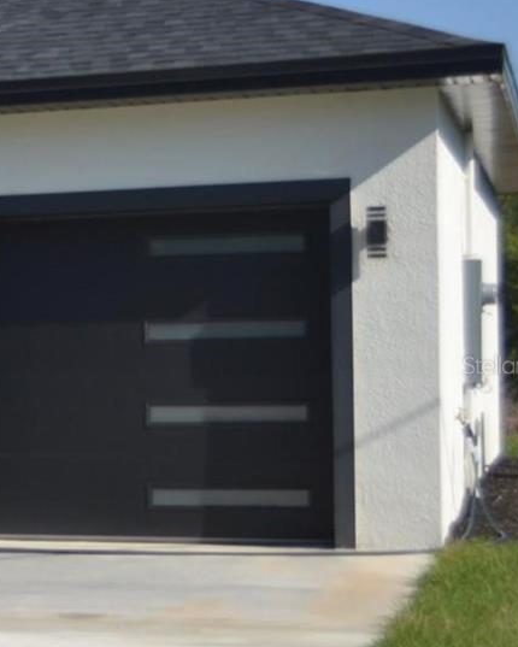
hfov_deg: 12.9
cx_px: -394
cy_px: 365
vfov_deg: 17.6
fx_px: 2088
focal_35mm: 109
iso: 100
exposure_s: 1/640
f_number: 4.2
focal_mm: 26
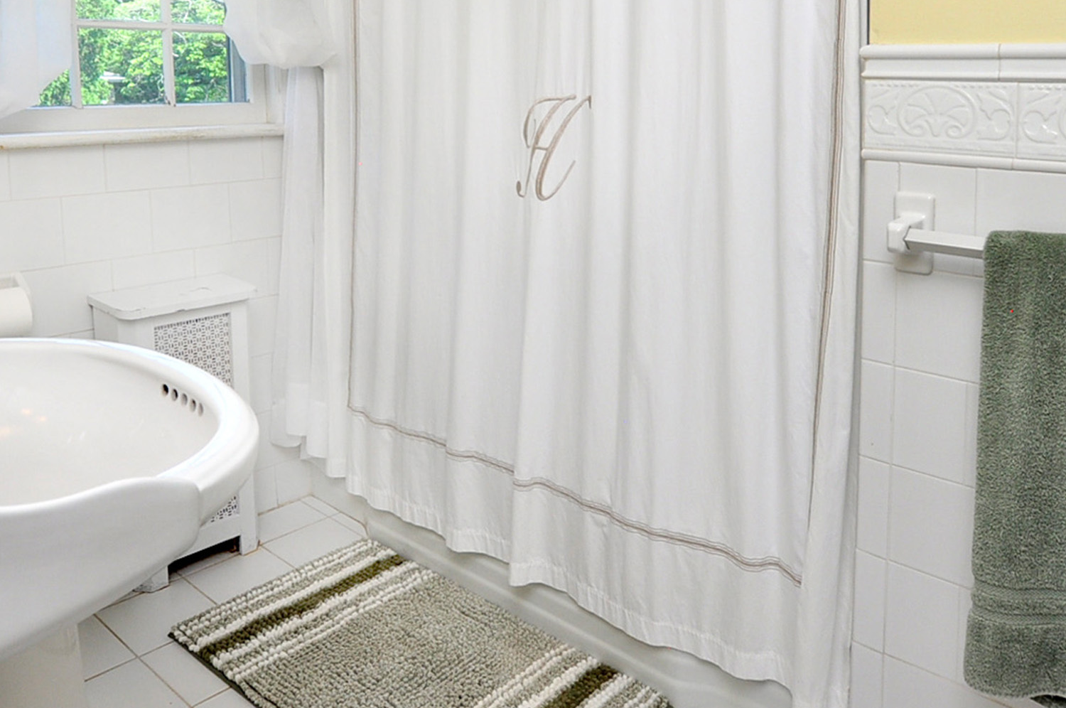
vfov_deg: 43.6
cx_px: 451
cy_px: 192
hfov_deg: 63.4
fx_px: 858
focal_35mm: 29
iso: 250
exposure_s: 1/125
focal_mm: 10
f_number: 5.6
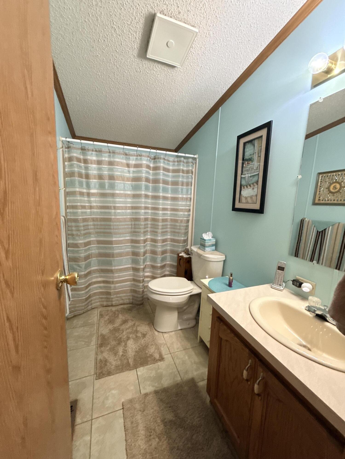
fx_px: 186
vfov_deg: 102.1
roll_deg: -3.2
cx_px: 172
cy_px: 230
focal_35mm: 14
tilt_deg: -7.1
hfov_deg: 85.7
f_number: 2.2
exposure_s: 1/60
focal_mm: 2.22
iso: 400
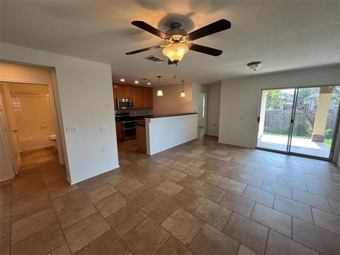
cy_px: 128
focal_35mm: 14
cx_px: 170
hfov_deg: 102.1
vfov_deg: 85.7
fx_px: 138
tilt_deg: -8.7
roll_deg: +0.5
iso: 160
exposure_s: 1/120
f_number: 2.2
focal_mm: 2.22
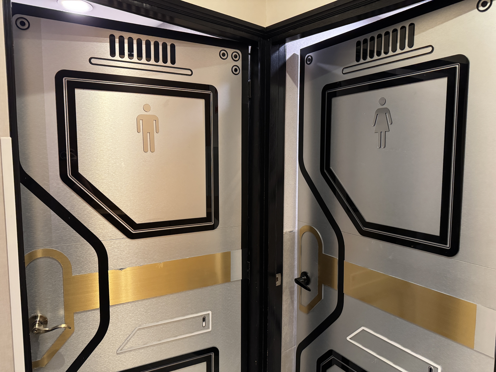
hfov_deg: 71.6
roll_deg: -0.2
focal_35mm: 24
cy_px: 186
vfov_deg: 56.8
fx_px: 344
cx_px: 248
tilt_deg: -6.0
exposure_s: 1/60
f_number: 1.78
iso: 640
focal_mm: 6.76
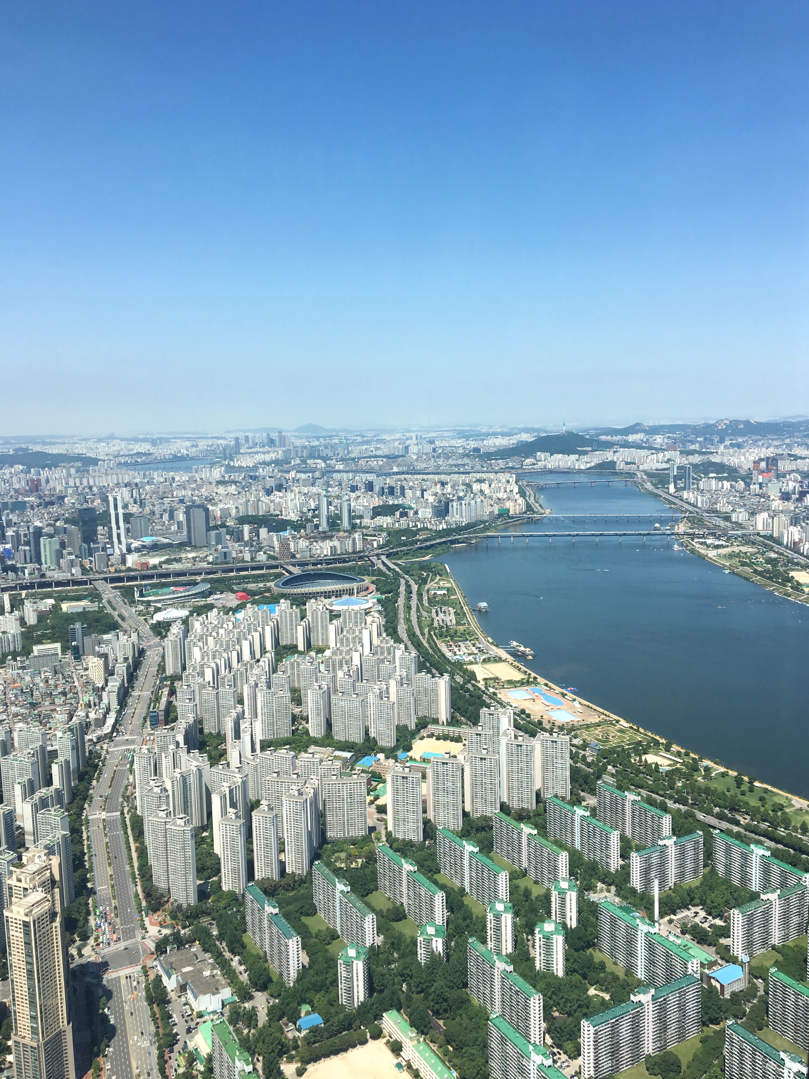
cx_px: 413
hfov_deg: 46.8
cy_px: 524
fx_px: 935
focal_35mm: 30
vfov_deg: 60.0
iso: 25
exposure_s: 1/1241
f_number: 2.2
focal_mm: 4.15
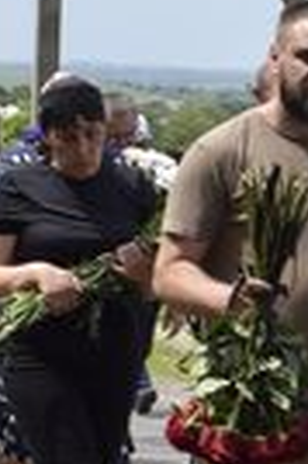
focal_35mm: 219
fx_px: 2818
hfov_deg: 6.1
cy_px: 313
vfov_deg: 9.4
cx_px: 568
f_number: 9
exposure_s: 1/200
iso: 100
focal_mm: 26
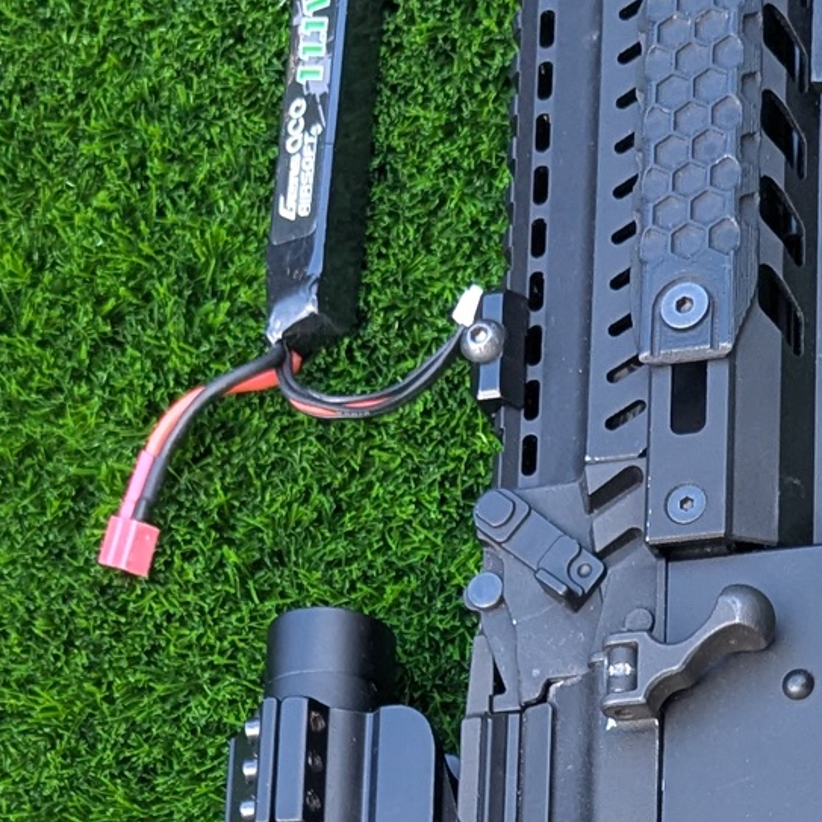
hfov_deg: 16.9
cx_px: 876
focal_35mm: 100
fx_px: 2687
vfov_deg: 16.2
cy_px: 1160
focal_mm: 6.81
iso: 310
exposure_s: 1/363
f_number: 1.85
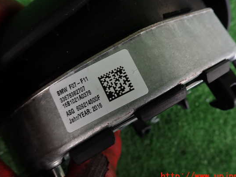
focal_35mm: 28
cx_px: 128
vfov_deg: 49.7
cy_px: 83
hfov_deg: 63.3
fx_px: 191
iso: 100
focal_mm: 4.5
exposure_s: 1/60
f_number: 2.8
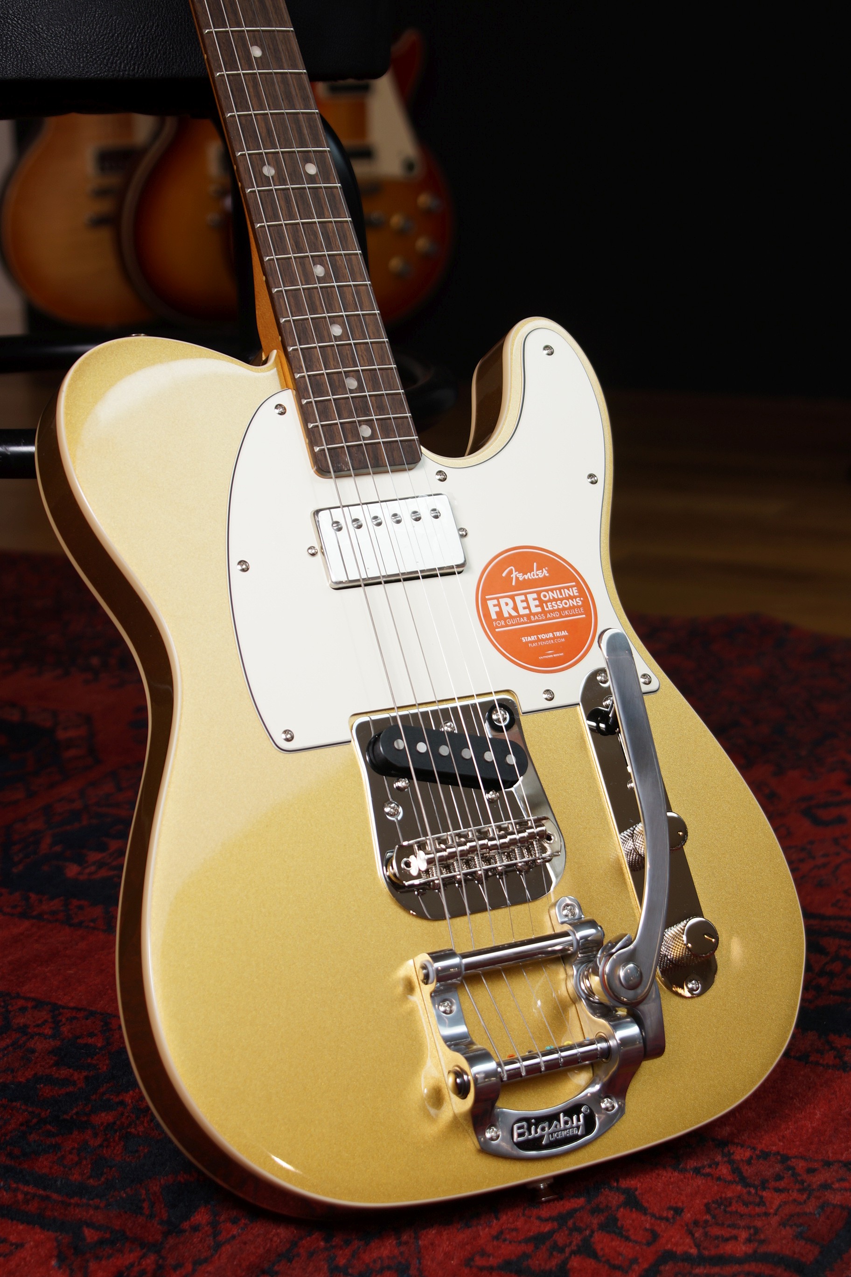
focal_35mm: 68
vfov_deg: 29.9
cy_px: 638
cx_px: 426
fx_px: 2393
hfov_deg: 20.2
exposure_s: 1/30
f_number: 5
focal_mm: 45
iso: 100
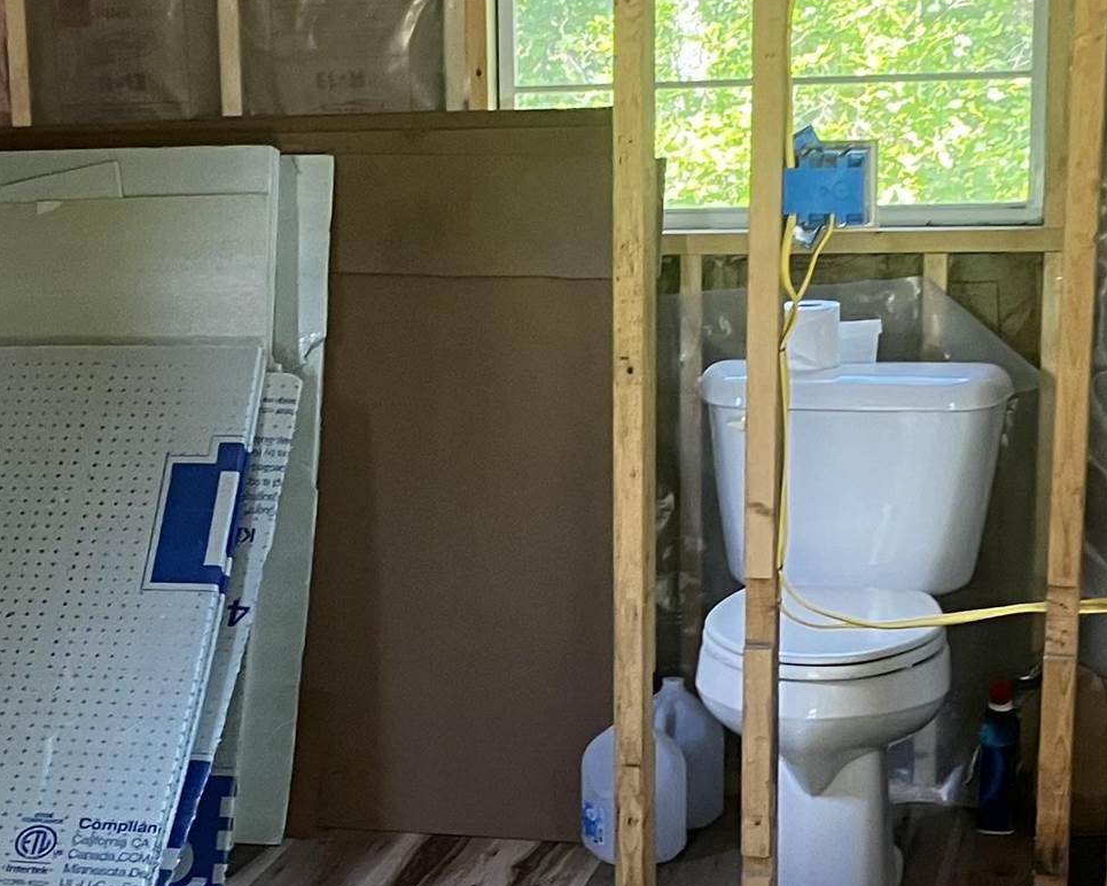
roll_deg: +3.0
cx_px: 291
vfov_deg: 17.5
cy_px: 699
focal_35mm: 87
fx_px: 2850
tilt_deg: -13.9
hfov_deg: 21.8
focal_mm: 3.99
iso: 125
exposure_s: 1/60
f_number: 1.8
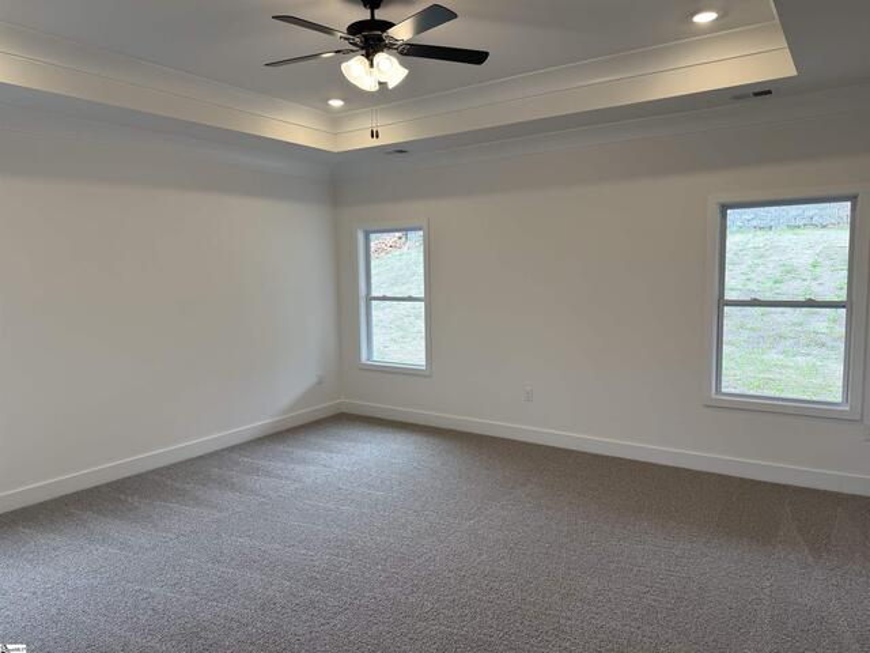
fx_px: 603
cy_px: 326
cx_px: 435
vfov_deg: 56.8
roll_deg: +1.3
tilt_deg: -6.3
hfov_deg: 71.6
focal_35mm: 24
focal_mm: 6.76
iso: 64
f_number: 1.78
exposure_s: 1/121
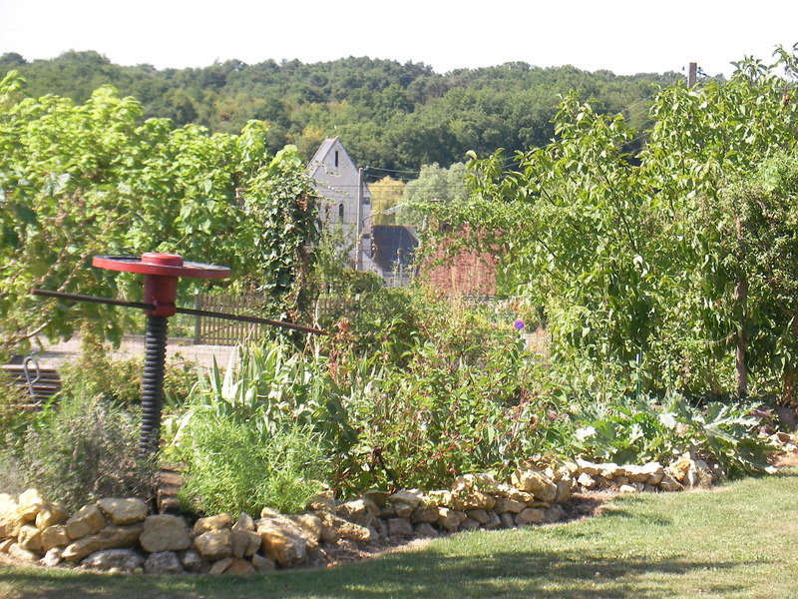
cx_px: 399
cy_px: 300
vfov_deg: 13.8
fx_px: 2467
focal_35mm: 107
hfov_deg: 18.4
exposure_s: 1/292
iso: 50
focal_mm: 16.4
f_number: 3.9
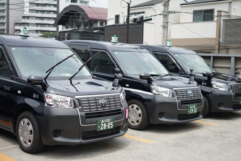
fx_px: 335
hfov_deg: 39.6
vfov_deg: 27.0
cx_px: 120
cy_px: 80
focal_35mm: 50
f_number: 2
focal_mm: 50
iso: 100
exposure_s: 1/2000
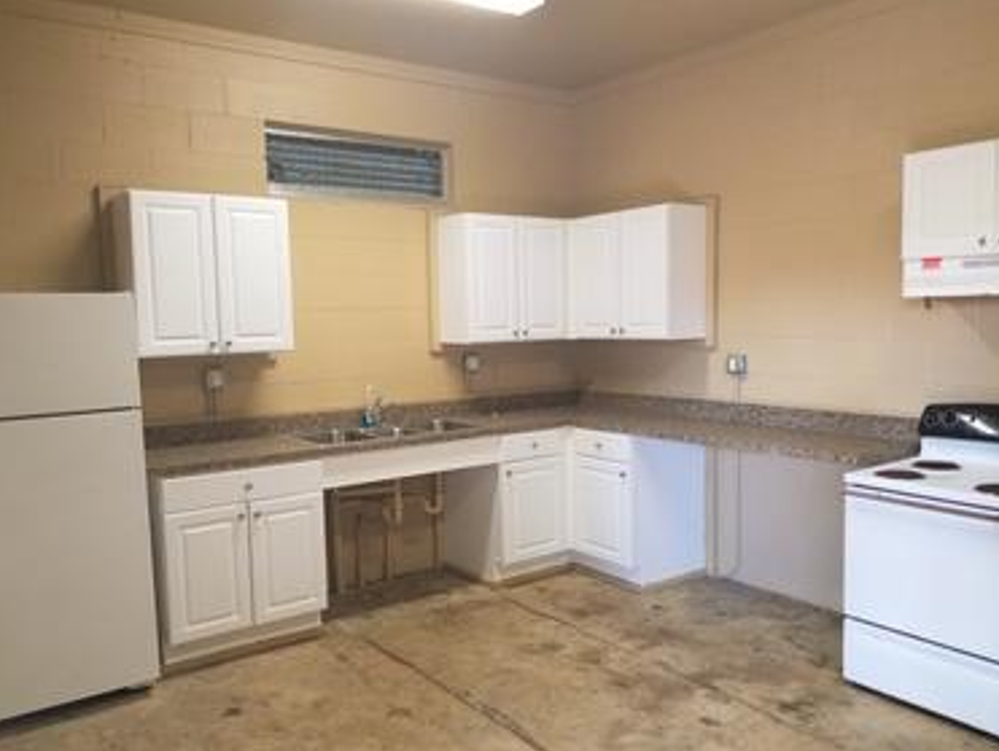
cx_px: 469
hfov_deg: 63.3
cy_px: 358
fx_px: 809
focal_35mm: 28
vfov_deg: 49.8
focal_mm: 4.25
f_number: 1.7
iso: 200
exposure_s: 1/40
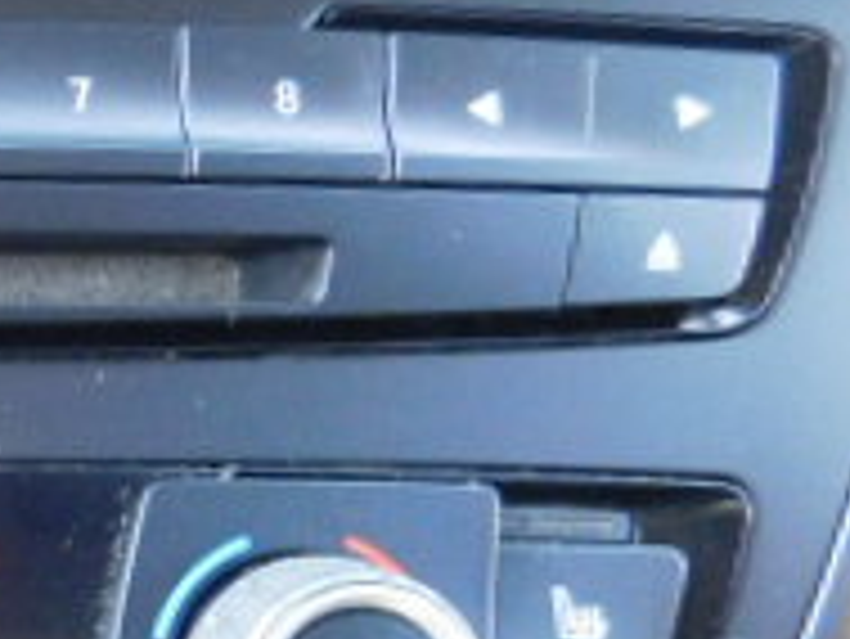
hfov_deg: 19.9
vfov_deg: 18.6
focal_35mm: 78
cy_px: 580
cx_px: -576
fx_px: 1917
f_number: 3
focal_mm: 4
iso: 400
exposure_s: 1/15
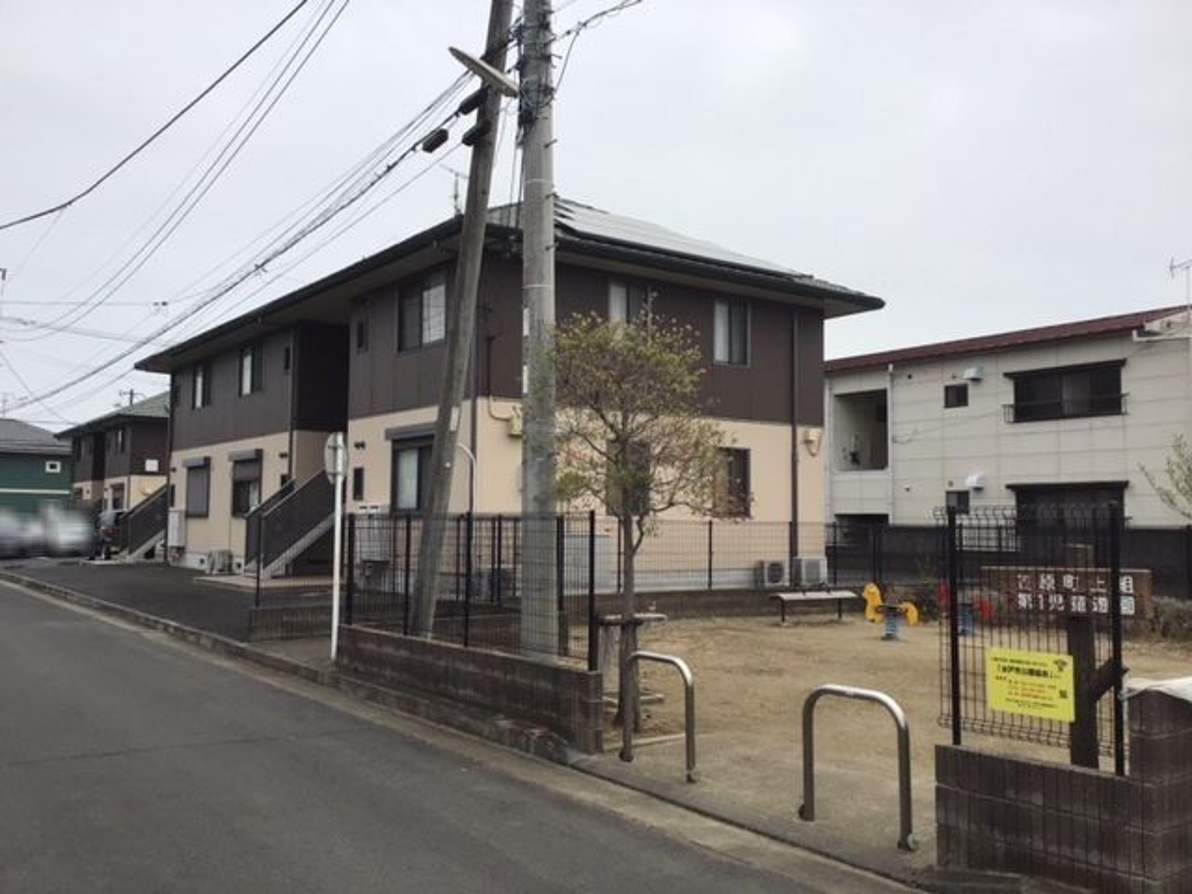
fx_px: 1067
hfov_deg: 58.4
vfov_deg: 45.4
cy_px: 447
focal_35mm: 31
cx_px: 596
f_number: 2.4
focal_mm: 3.3
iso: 25
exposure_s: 1/2092
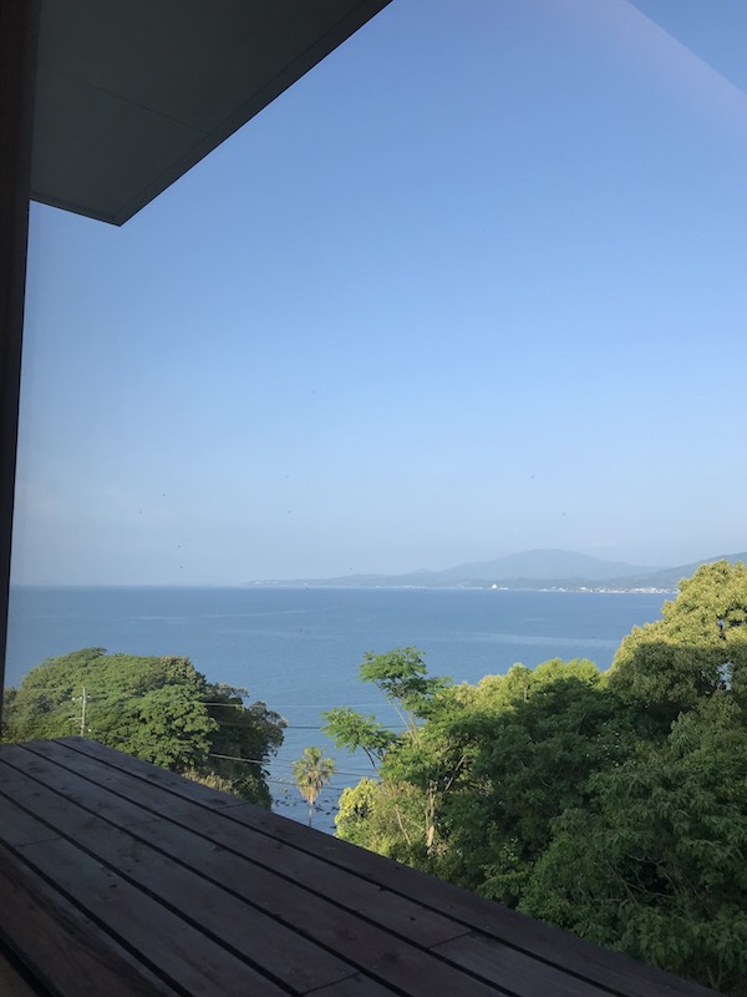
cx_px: 374
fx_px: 806
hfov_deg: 49.7
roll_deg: +0.1
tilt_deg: +5.6
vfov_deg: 63.4
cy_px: 498
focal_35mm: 28
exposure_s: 1/1408
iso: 20
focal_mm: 3.99
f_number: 1.8
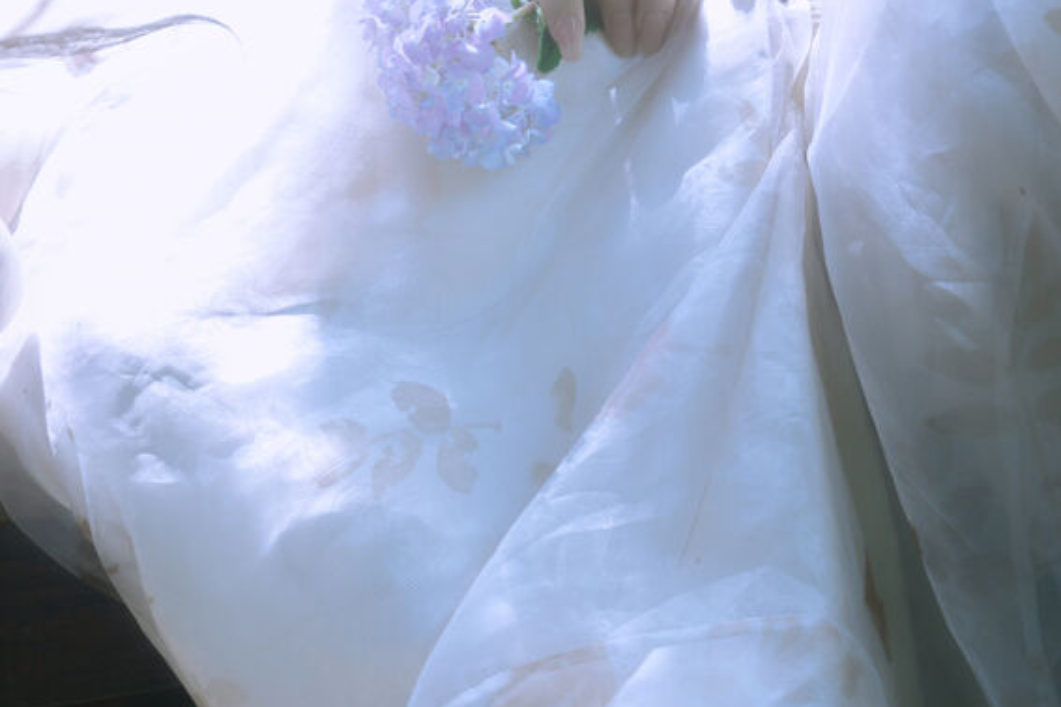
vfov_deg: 7.6
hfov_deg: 11.3
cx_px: 75
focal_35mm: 180
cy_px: 591
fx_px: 5305
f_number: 2.5
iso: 250
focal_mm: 85
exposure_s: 1/400
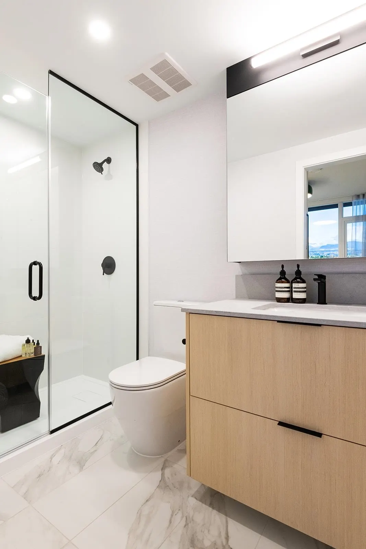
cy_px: 274
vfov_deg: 90.0
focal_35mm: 18
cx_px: 183
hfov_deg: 67.4
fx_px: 274
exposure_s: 1/4
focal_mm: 18
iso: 640
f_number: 18
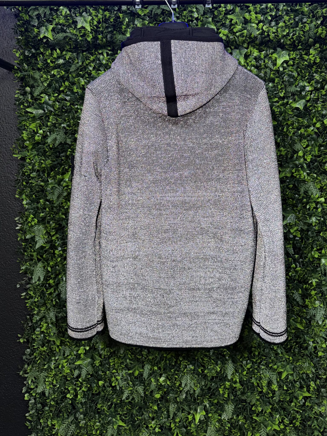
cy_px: 172
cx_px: 174
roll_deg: -0.8
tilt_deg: -4.2
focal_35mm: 30
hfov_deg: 46.8
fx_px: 378
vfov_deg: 59.4
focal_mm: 6.76
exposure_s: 1/9
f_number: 1.78
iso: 80
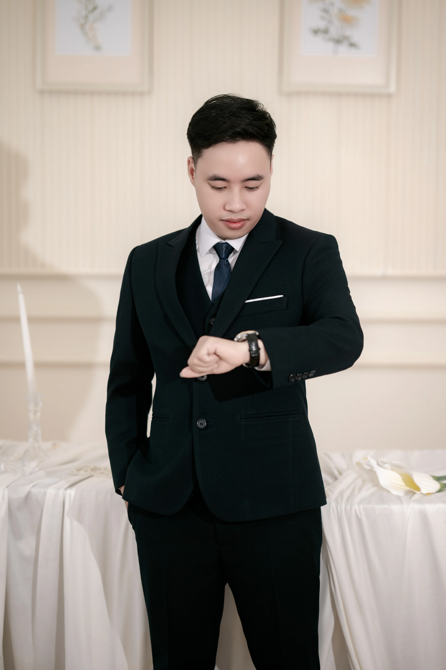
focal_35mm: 85
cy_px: 335
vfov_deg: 23.9
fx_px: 1582
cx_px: 223
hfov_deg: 16.1
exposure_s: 1/400
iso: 250
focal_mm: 85
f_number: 2.2
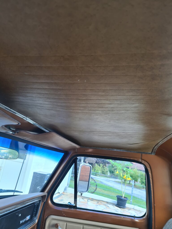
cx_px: 86
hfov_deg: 53.1
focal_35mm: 26
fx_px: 172
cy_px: 114
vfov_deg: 67.3
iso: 64
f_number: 1.8
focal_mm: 5.4
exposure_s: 1/100
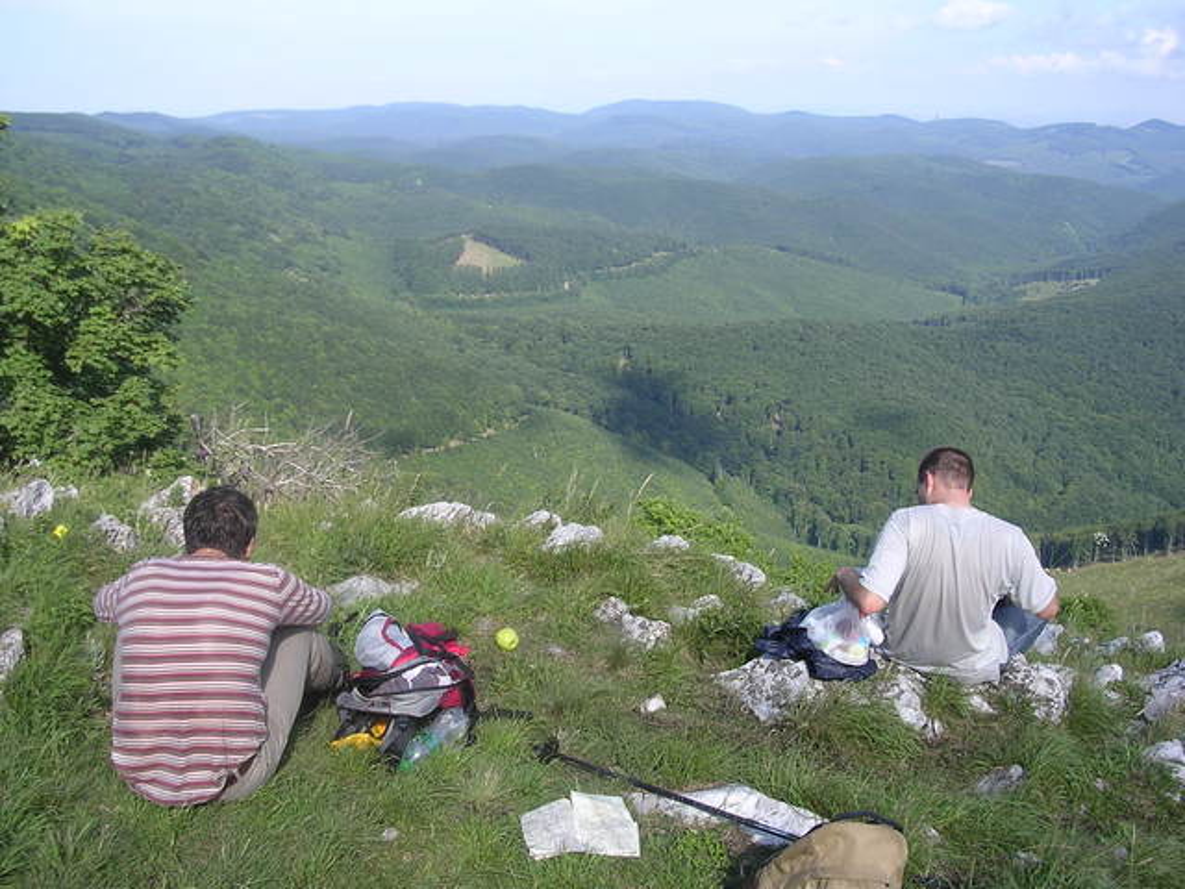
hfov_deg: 49.0
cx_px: 592
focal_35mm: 38
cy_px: 444
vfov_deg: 37.7
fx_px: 1301
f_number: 2.8
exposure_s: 1/539
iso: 100
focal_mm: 5.8
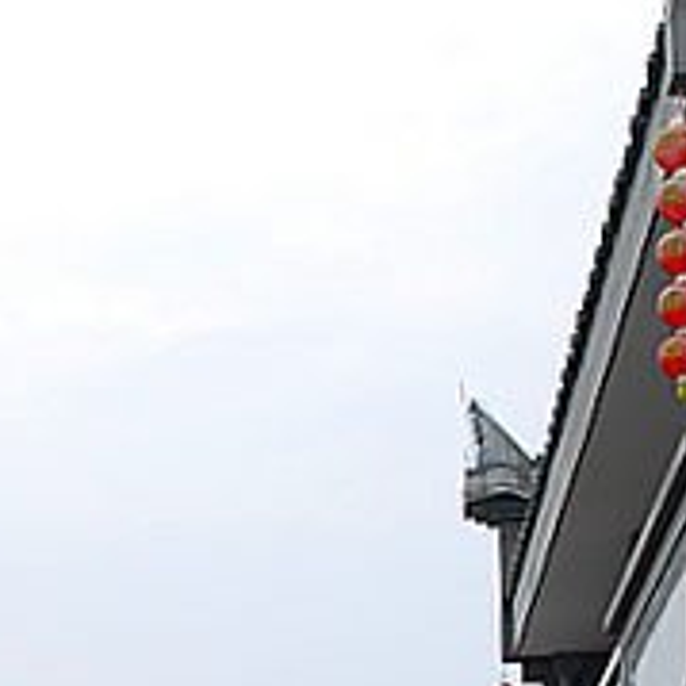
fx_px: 3094
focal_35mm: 138
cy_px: 788
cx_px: 163
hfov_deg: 12.6
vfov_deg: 12.4
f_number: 7.1
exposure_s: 1/200
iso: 100
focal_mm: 26
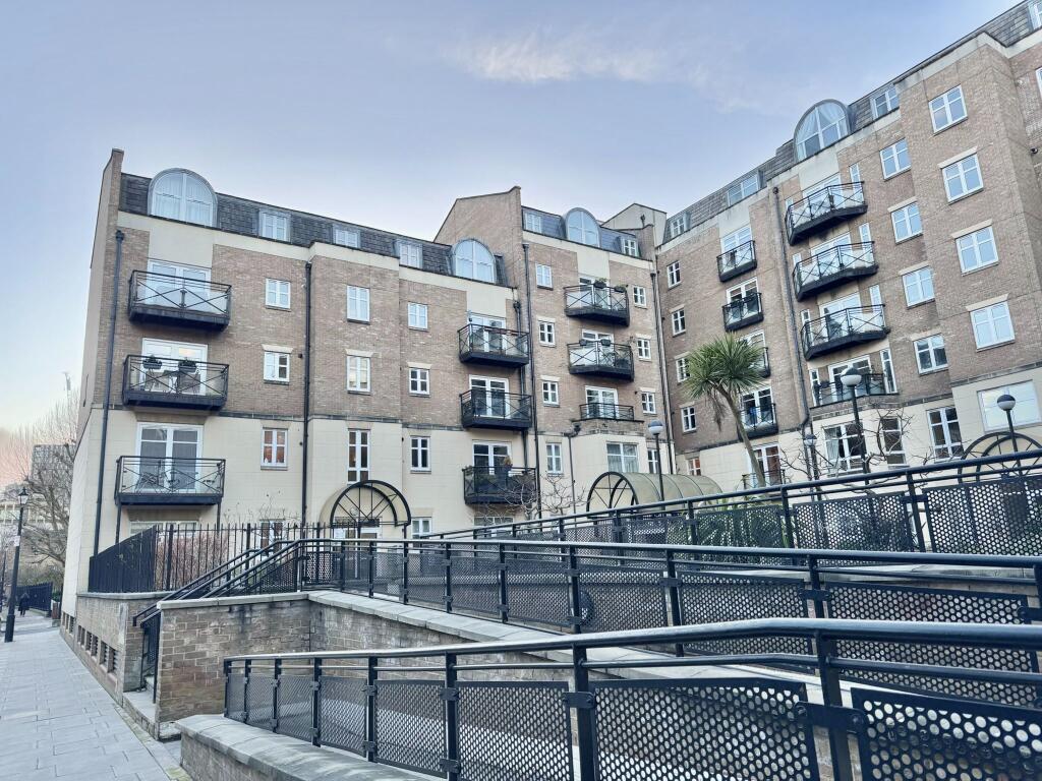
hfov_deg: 71.6
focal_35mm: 24
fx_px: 722
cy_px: 390
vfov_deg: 56.8
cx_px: 521
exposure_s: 1/217
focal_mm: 6.76
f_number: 1.78
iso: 64
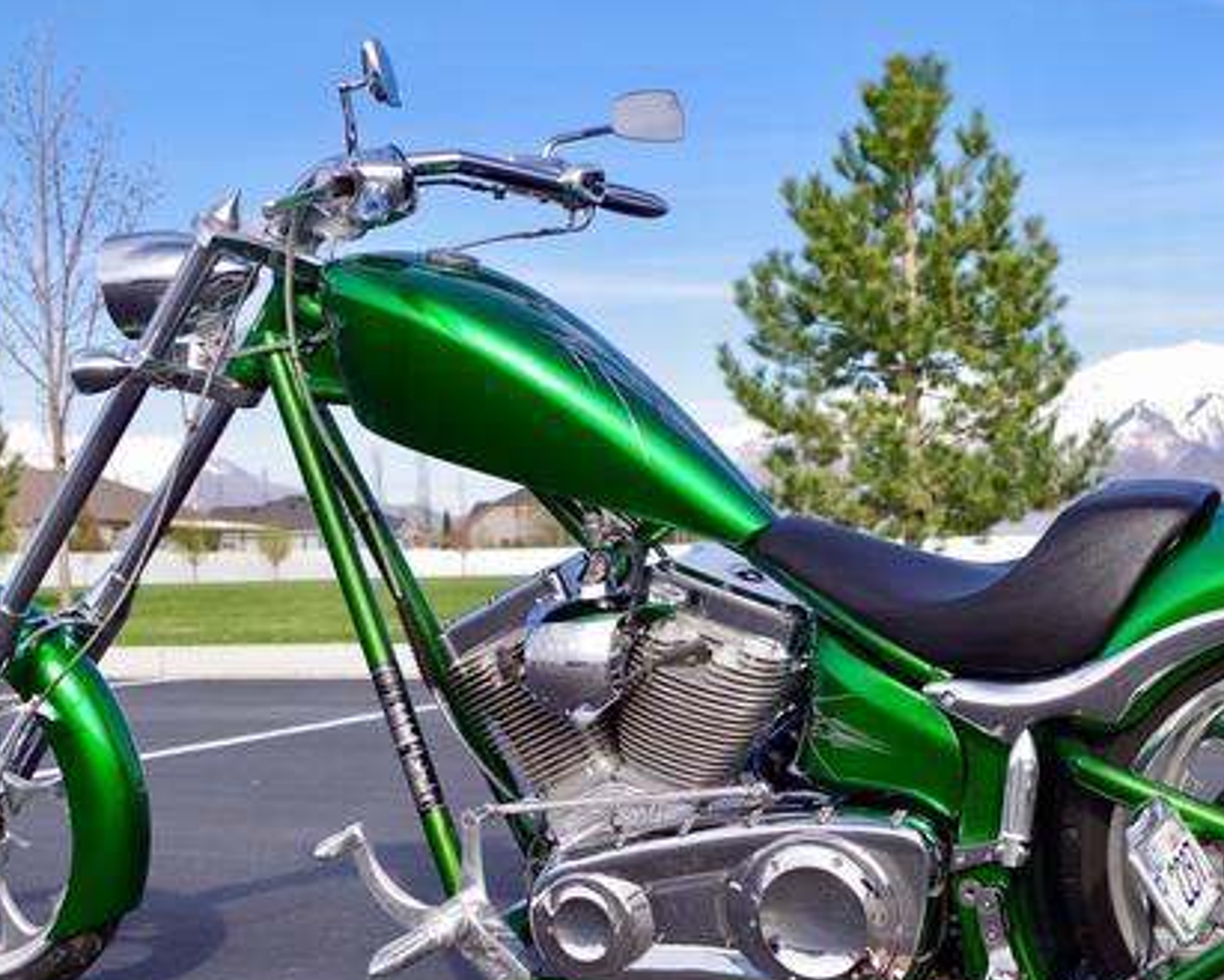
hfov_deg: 32.9
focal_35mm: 57
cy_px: 606
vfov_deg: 26.6
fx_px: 2065
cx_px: 724
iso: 100
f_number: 5.6
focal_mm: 26.25
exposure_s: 1/250
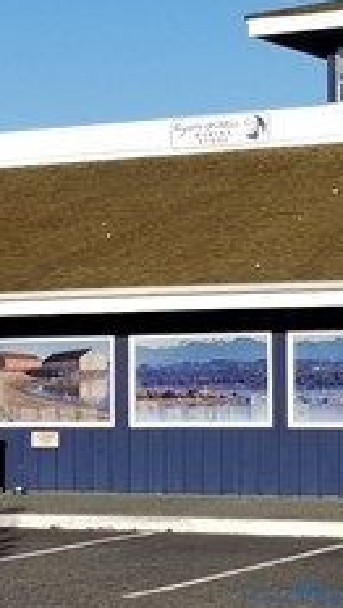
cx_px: 123
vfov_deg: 17.1
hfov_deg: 9.7
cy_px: 304
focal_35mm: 125
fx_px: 2015
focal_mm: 4.3
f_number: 1.7
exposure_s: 1/3448
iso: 50
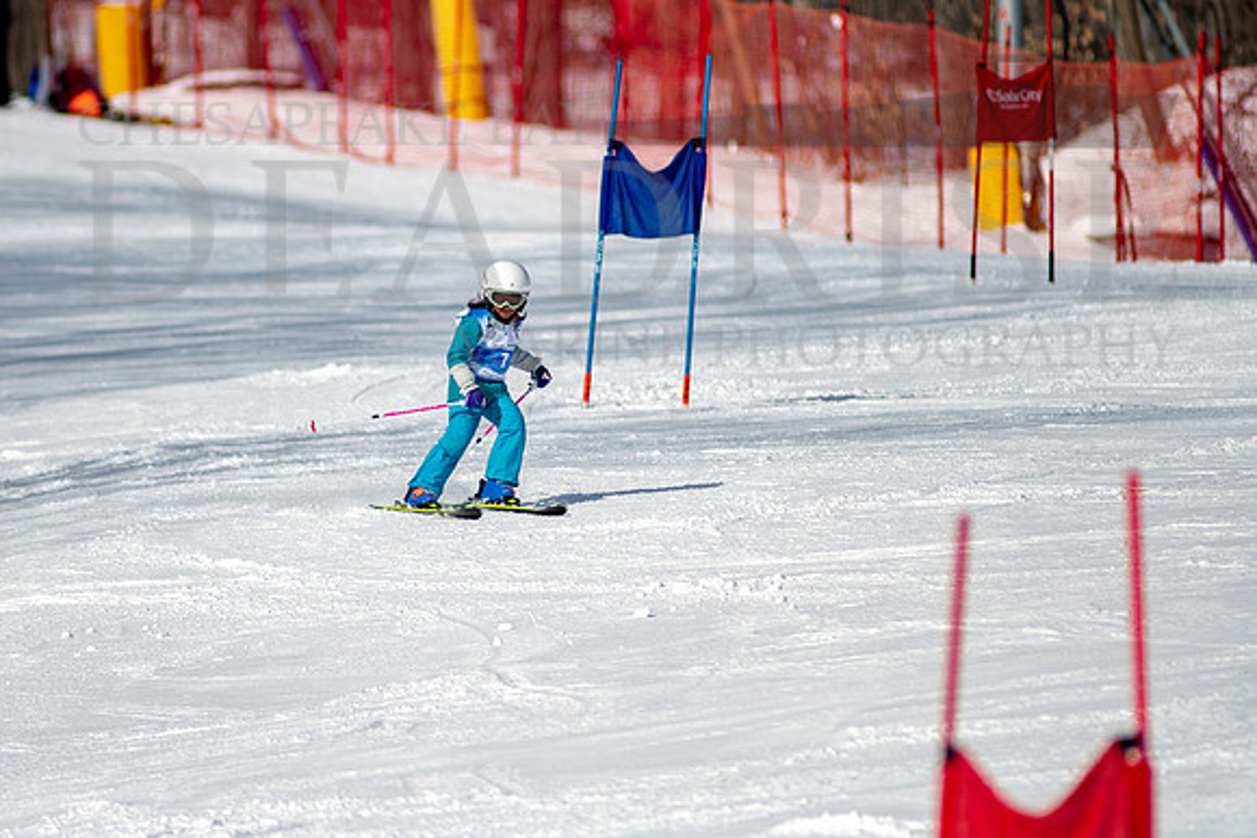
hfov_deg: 3.8
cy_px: 377
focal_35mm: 544
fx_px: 19002
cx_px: 497
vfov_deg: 2.5
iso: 100
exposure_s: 1/6400
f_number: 2.8
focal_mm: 300
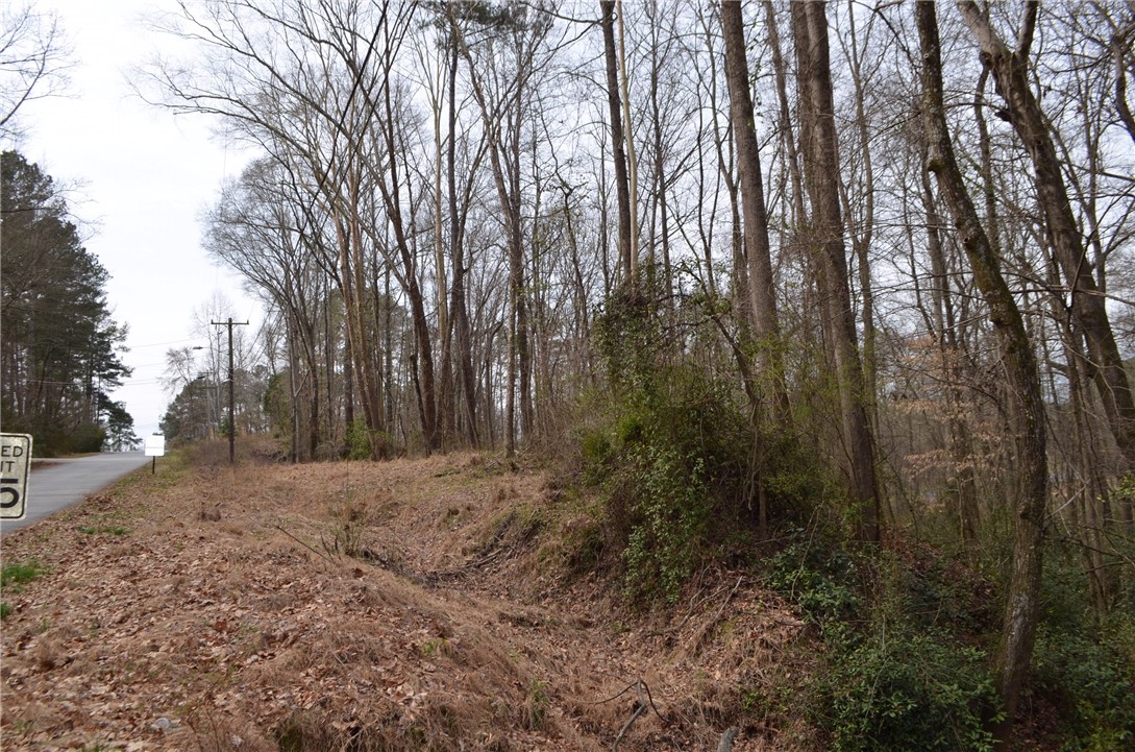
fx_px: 849
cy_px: 376
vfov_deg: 47.7
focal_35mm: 27
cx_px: 568
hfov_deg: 67.5
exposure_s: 1/200
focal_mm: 18
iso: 100
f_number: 8
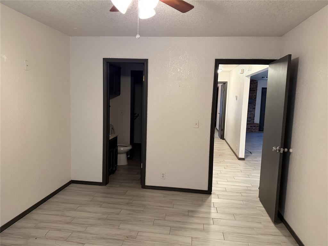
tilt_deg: -2.8
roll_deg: -1.5
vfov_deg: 56.8
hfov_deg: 71.6
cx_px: 164
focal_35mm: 24
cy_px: 123
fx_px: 227
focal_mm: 6.76
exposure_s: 1/60
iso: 400
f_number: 1.78
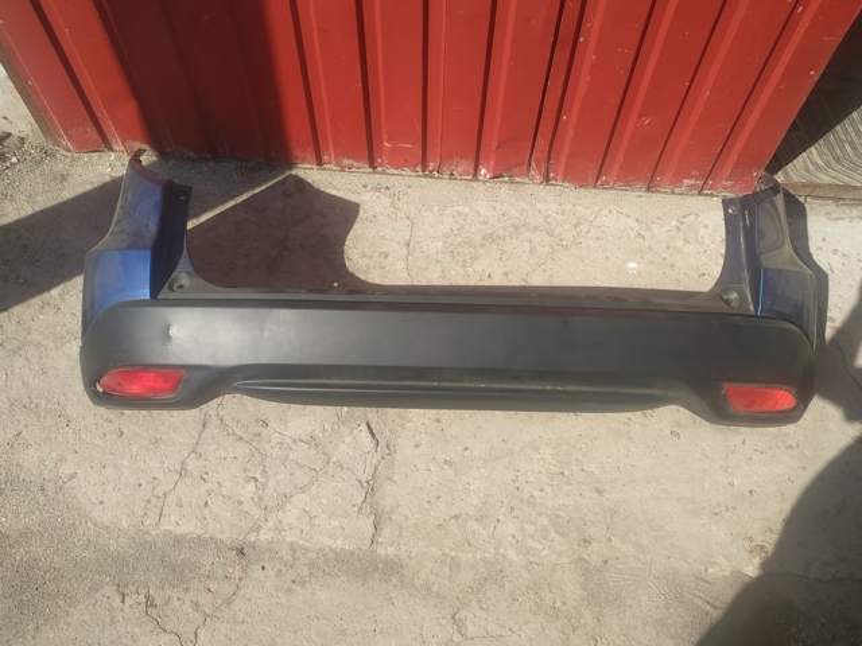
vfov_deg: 56.8
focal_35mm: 24
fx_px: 598
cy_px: 323
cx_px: 431
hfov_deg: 71.6
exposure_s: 1/1575
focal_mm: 3.94
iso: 100
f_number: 1.9
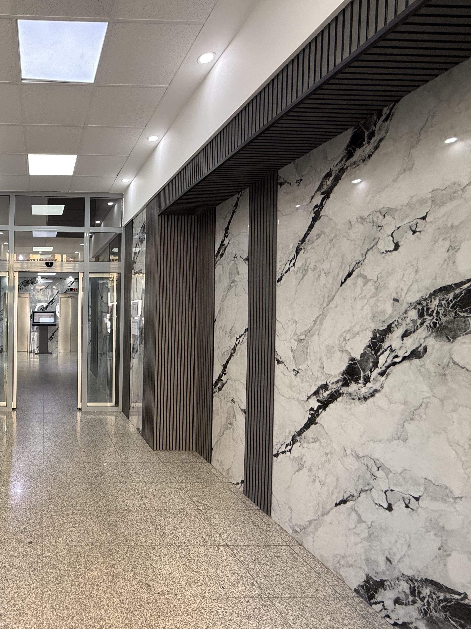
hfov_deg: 59.1
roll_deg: -1.2
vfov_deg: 84.7
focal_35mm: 19
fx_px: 345
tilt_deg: +0.2
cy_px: 315
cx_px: 51
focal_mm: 2.22
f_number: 2.2
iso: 200
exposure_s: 1/100
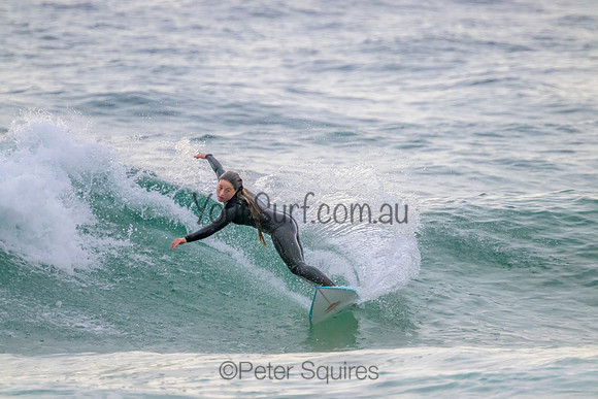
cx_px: 299
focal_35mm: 800
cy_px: 200
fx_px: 13291
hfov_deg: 2.6
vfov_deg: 1.7
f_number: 11
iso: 6400
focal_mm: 800
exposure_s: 1/2000
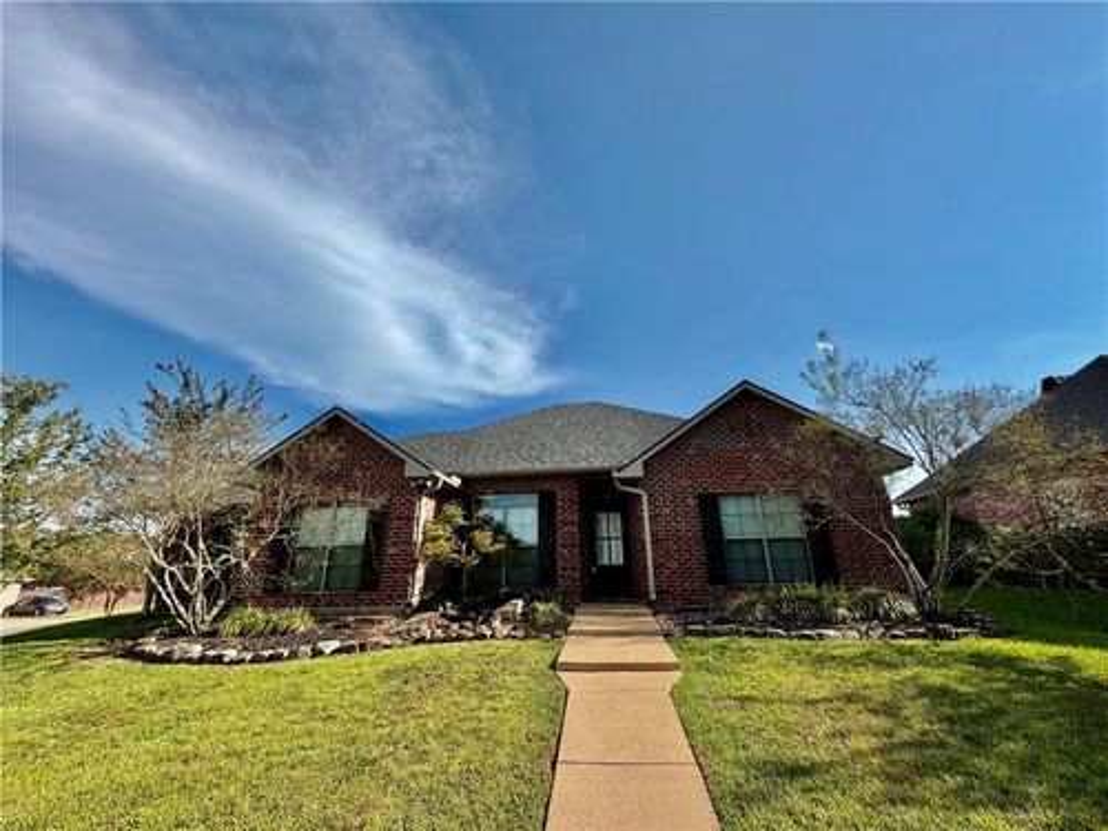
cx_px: 554
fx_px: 448
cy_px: 416
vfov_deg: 85.7
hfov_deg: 102.1
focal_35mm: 14
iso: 20
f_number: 2.2
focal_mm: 2.22
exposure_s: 1/914
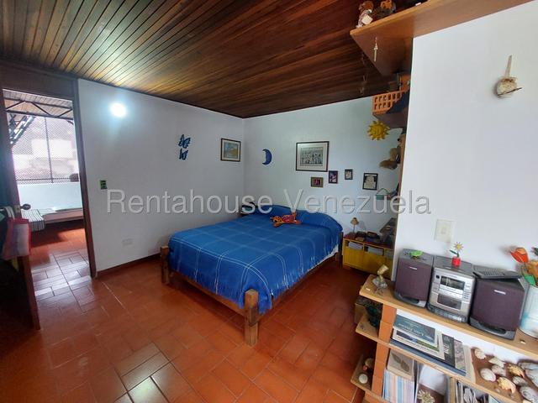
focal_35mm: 13
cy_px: 202
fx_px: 202
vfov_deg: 89.9
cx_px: 269
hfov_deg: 106.2
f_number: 2.2
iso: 320
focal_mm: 1.74
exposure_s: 1/40
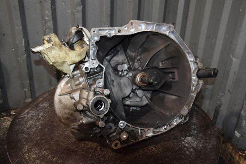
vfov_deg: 35.5
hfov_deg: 51.3
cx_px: 123
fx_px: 256
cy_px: 82
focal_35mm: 38
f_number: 5.6
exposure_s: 1/60
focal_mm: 25
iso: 1600
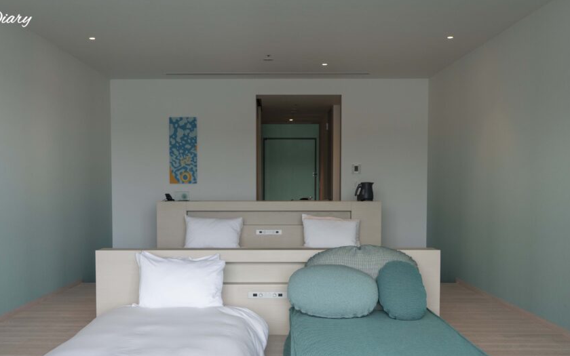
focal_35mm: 41
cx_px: 269
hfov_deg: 48.2
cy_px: 225
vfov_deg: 31.1
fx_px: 637
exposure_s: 1/160
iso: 500
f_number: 4.5
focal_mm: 33
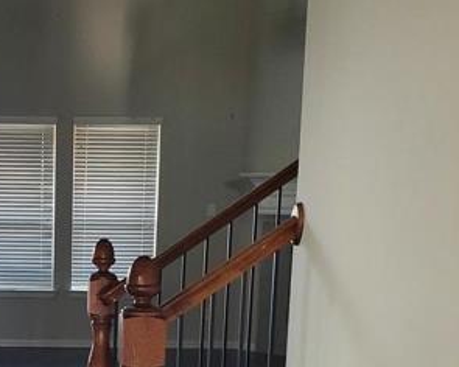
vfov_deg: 22.5
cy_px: 344
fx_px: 897
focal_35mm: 66
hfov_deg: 27.4
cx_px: 26
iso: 320
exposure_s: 1/40
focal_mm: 4.3
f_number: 2.4
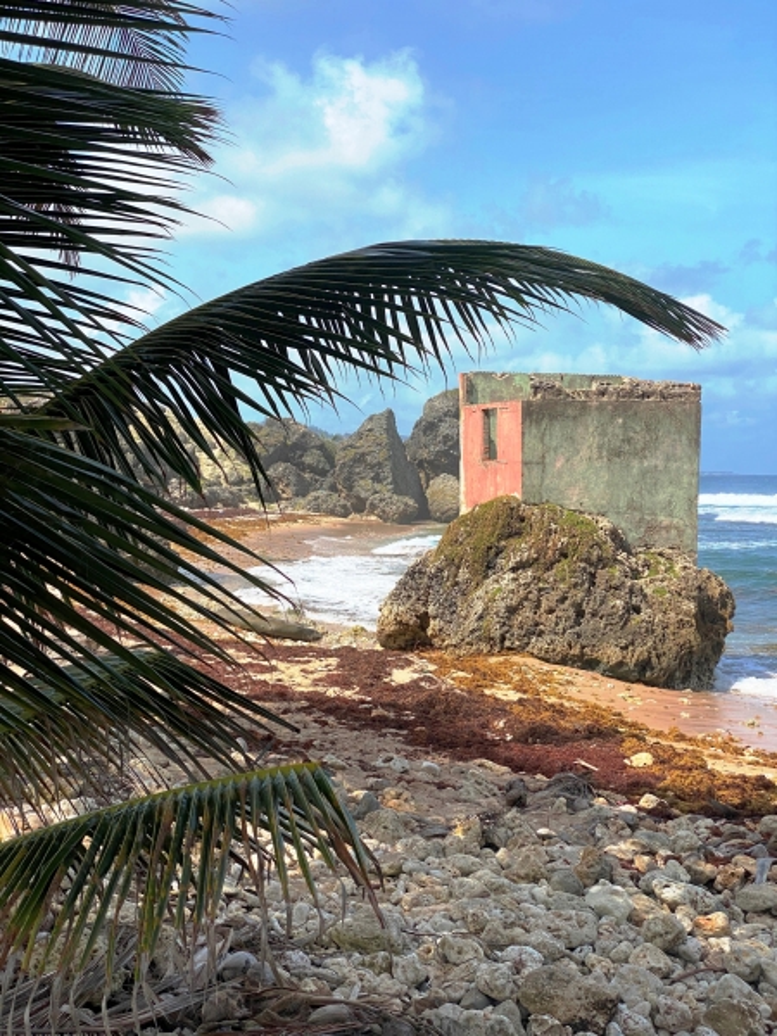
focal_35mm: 52
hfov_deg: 28.0
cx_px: 388
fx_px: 1556
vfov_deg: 36.8
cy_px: 518
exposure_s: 1/1410
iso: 20
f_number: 2
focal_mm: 6
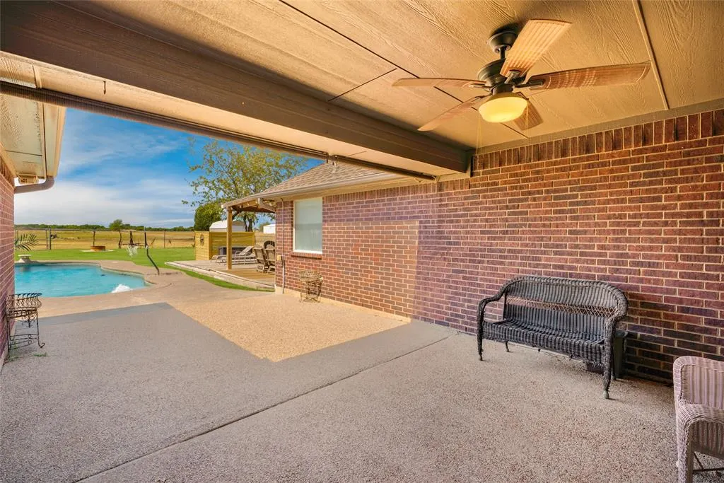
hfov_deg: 96.7
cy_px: 242
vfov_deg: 73.8
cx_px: 362
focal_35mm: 16
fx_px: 322
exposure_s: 1/100
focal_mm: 16
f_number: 8
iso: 80
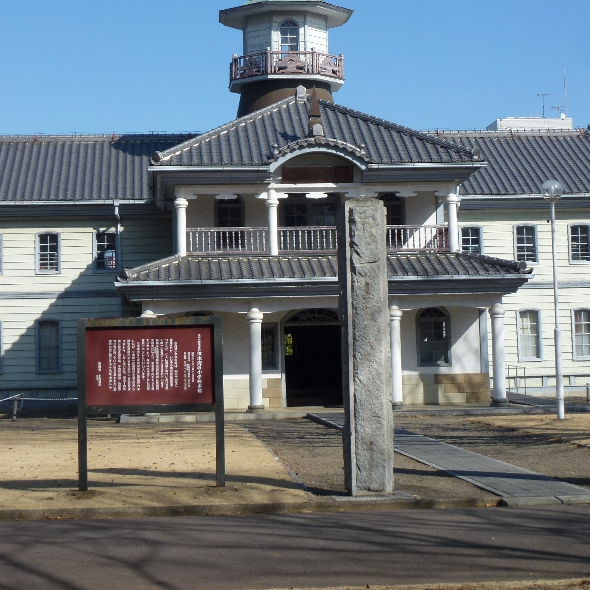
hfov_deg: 23.7
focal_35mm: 73
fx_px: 1408
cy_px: 222
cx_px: 278
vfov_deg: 23.6
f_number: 4.1
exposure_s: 1/800
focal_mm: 8.7
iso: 100
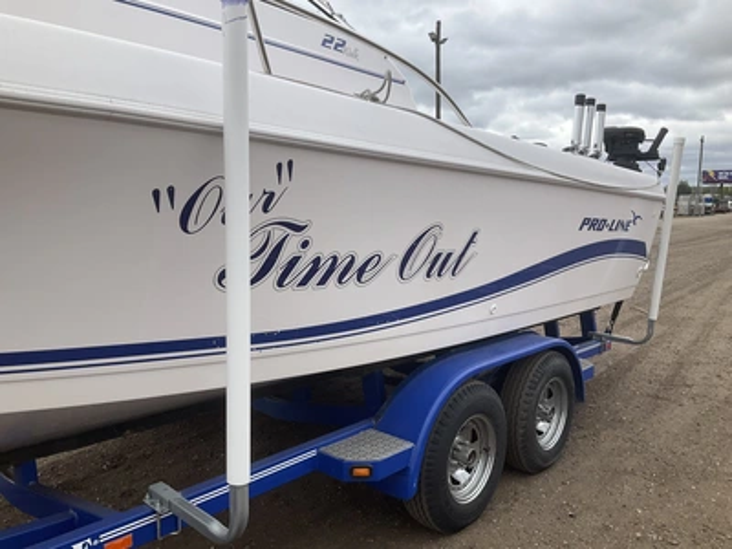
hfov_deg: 61.7
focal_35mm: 29
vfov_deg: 48.2
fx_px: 613
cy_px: 274
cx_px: 366
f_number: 1.8
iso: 25
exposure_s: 1/869
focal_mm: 3
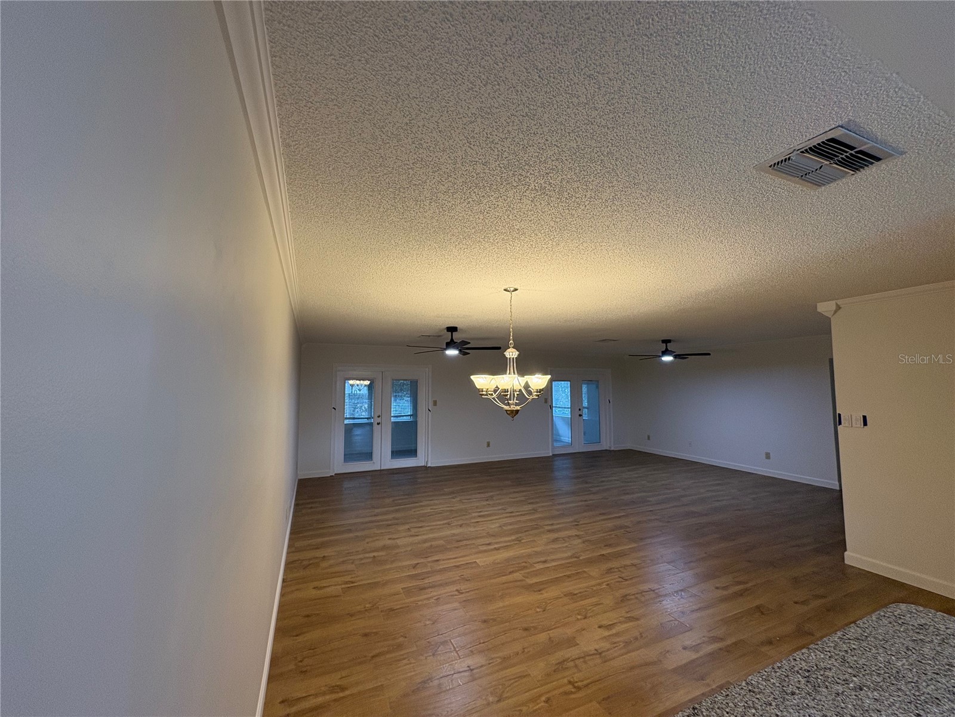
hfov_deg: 102.1
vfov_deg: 85.7
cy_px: 358
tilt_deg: +4.8
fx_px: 386
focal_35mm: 14
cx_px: 478
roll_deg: +0.3
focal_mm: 2.22
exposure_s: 1/100
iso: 160
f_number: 2.2
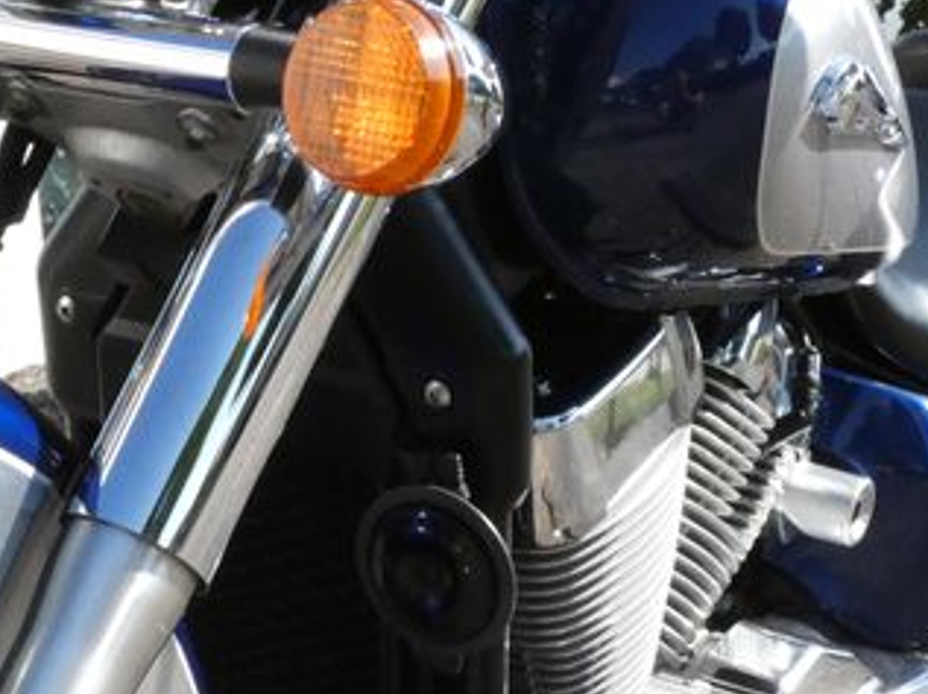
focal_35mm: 93
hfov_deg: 21.1
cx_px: 363
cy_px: 650
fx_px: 2490
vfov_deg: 15.6
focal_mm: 8.2
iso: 800
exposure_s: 1/800
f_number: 7.1
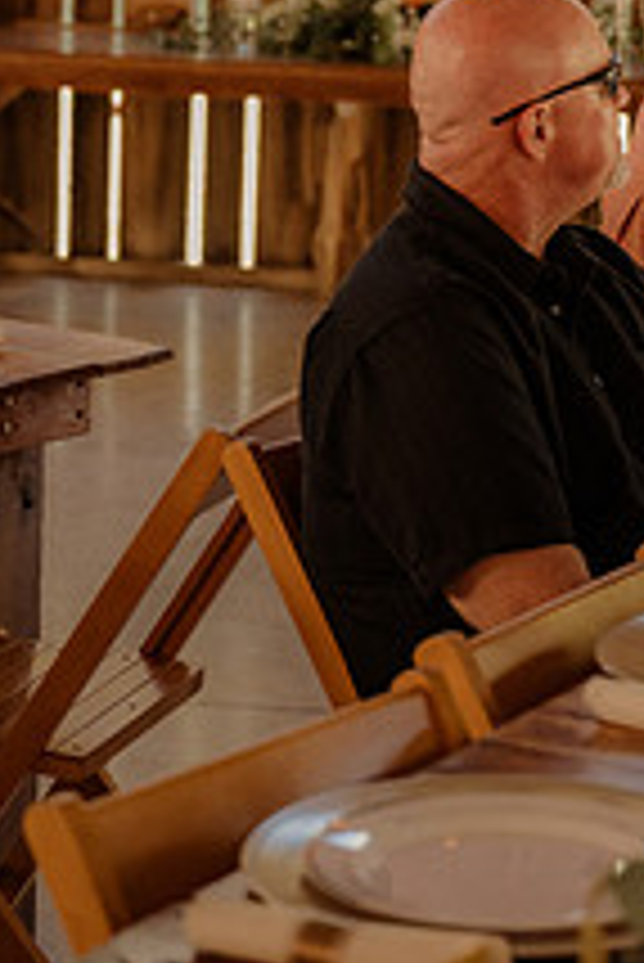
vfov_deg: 18.8
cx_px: 563
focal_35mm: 107
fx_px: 2866
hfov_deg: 12.7
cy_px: 122
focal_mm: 51
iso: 1250
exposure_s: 1/250
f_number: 2.8
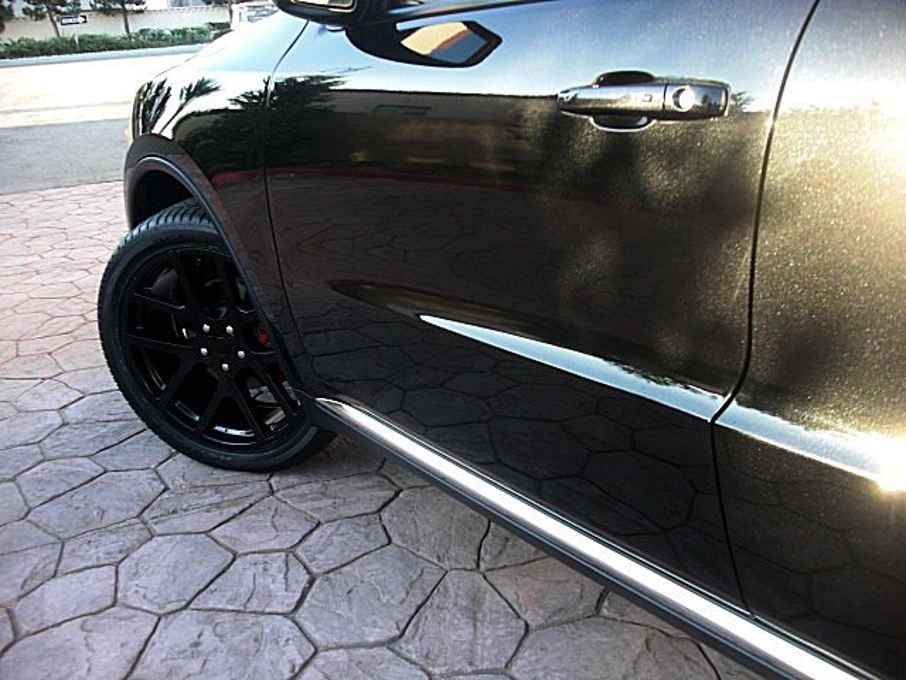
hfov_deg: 51.4
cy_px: 340
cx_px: 453
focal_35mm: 36
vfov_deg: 39.7
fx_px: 942
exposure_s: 1/80
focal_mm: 6.3
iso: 100
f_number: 2.8
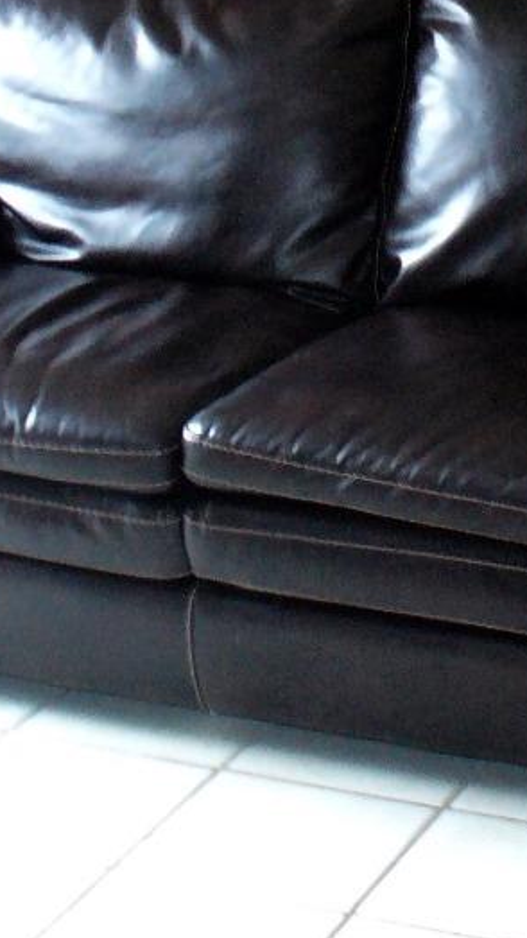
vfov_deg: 18.7
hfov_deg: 10.9
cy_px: -23
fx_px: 2759
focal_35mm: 111
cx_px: 439
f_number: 2.8
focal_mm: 6.1
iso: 320
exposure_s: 1/30
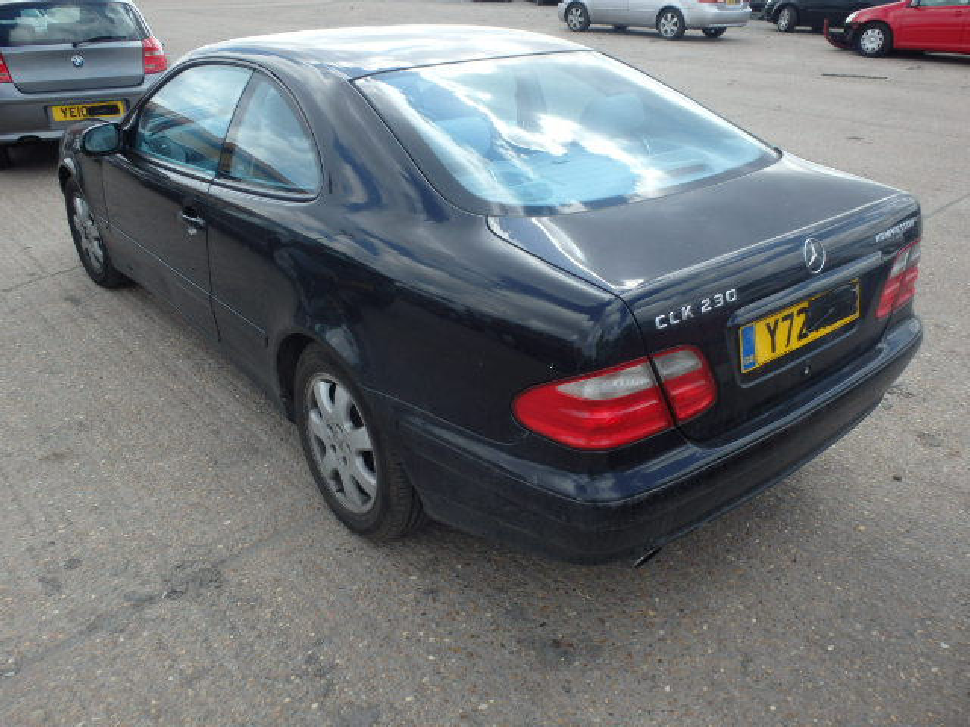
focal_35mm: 28
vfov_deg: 49.7
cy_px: 364
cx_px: 485
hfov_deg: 63.4
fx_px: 785
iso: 125
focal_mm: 5
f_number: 3.9
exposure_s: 1/400
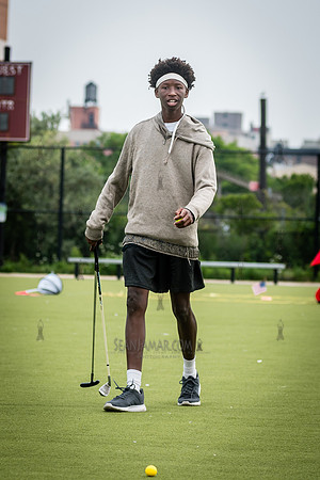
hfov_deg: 6.8
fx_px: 2688
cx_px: 150
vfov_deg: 10.2
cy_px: 192
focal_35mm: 202
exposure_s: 1/1250
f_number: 4
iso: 250
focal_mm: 112
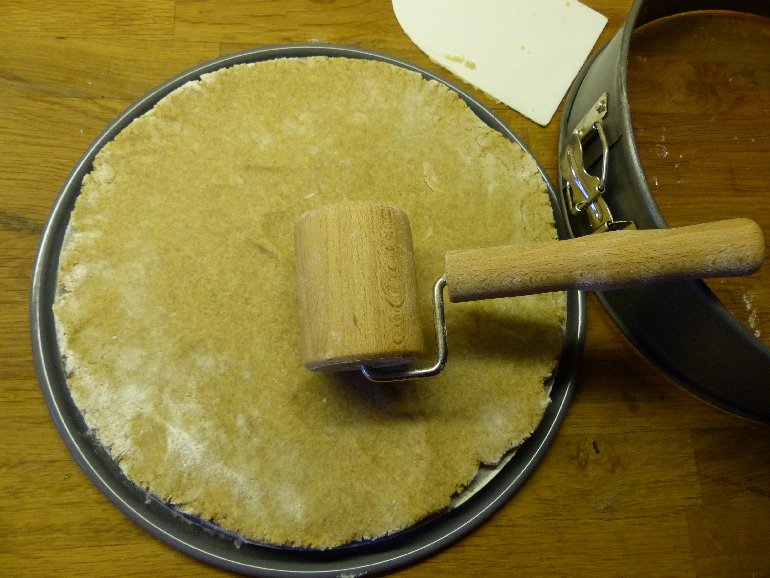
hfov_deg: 69.4
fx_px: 556
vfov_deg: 54.9
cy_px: 289
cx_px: 385
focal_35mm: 25
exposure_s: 1/60
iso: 320
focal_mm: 4.5
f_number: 2.8
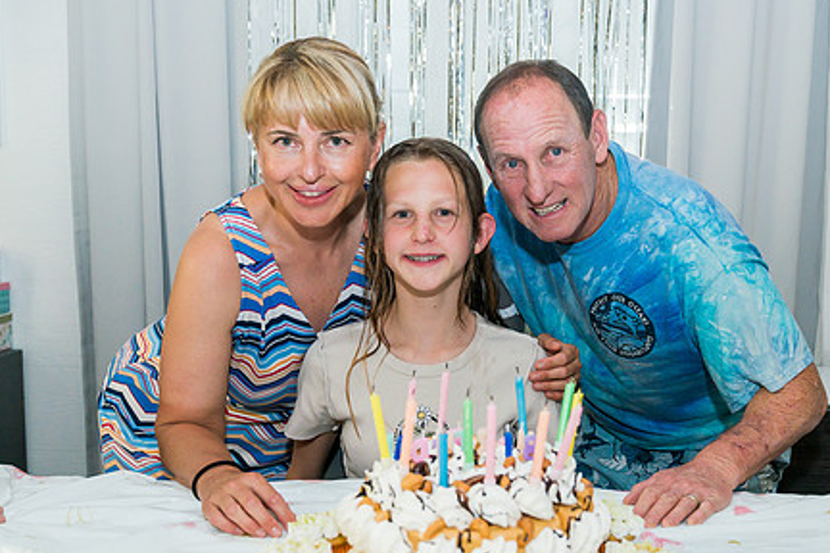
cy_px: 327
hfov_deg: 45.3
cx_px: 471
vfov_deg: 31.1
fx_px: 991
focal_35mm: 43
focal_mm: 32
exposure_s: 1/250
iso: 4000
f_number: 4.5
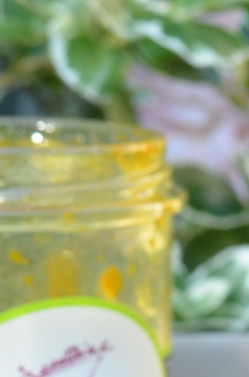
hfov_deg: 5.4
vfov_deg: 8.2
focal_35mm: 251
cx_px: 307
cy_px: 211
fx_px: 2622
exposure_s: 1/60
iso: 400
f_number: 7.1
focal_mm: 35
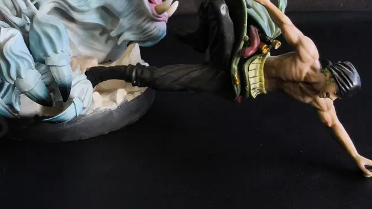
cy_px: 19
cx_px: 126
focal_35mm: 46
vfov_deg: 25.1
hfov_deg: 44.0
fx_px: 454
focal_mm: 2.87
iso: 160
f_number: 2
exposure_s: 1/100
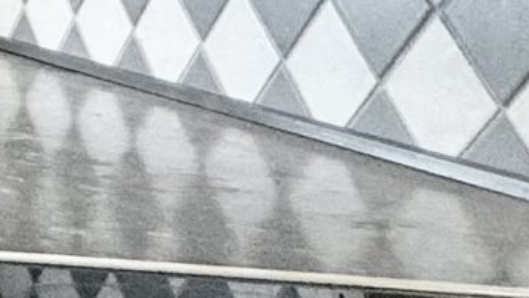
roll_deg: +0.2
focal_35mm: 109
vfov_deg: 10.8
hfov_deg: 9.8
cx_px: -1294
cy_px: -145
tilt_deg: -0.1
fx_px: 1530
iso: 64
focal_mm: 2.22
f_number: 2.2
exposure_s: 1/100
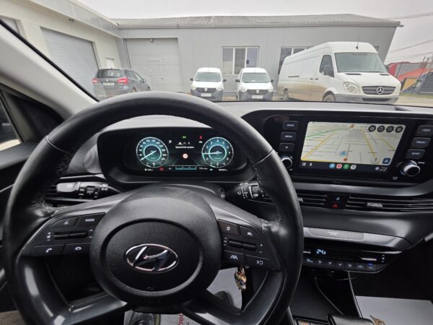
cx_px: 216
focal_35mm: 13
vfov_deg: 89.9
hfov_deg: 106.2
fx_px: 163
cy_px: 162
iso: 20
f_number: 1.9
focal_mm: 2.2
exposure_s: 1/50
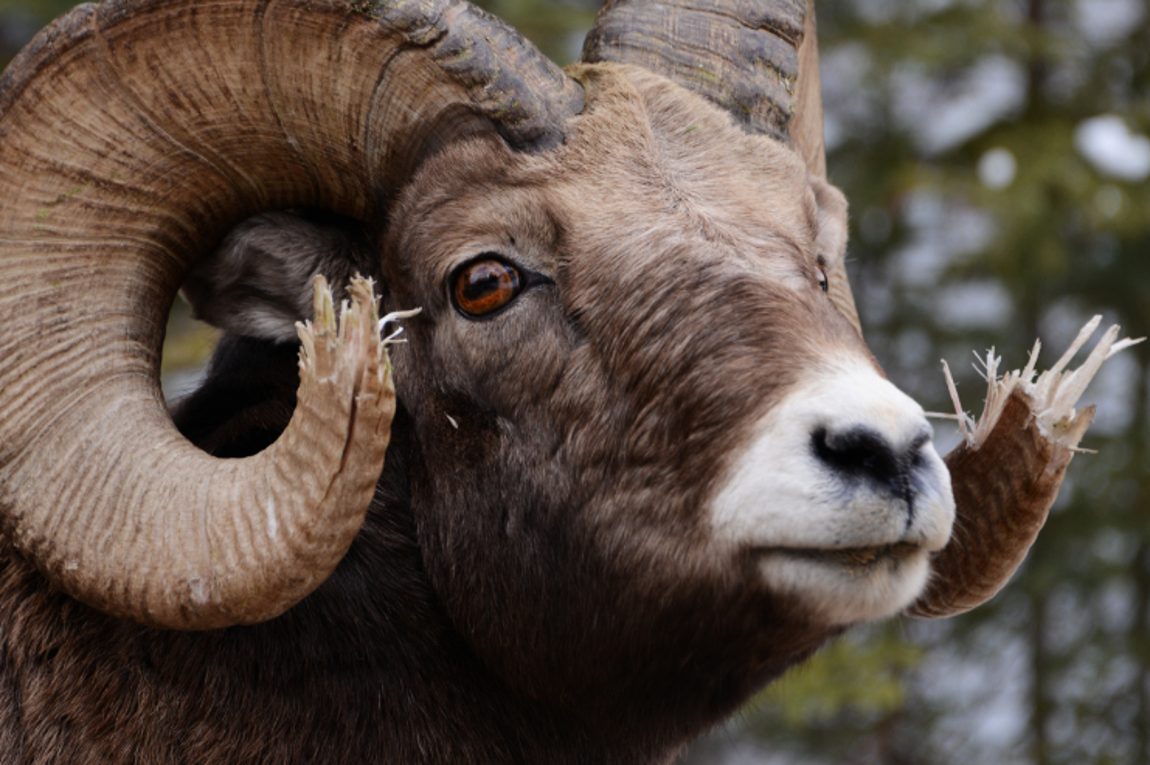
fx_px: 8619
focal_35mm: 270
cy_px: 354
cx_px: 442
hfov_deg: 7.6
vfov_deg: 5.1
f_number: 5.6
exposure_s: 1/80
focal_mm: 200
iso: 250
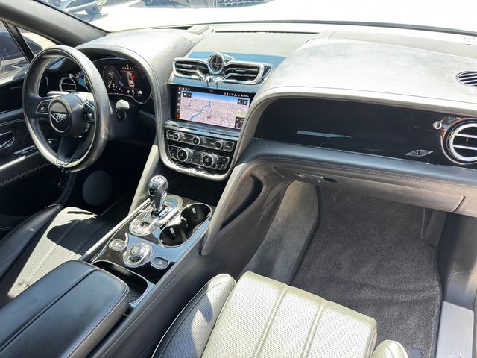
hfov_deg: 71.6
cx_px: 238
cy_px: 179
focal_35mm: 24
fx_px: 331
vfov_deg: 56.8
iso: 125
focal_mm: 6.76
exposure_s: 1/122
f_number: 1.78
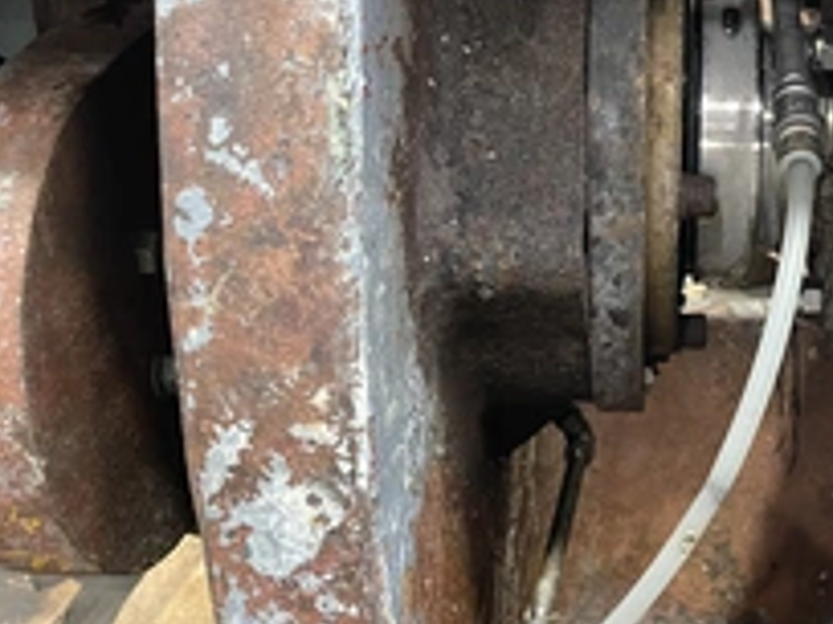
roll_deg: -2.6
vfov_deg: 28.5
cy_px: 339
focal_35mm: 51
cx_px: 760
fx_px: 1227
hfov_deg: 35.2
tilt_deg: -27.6
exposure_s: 1/60
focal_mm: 5.1
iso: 500
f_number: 1.6
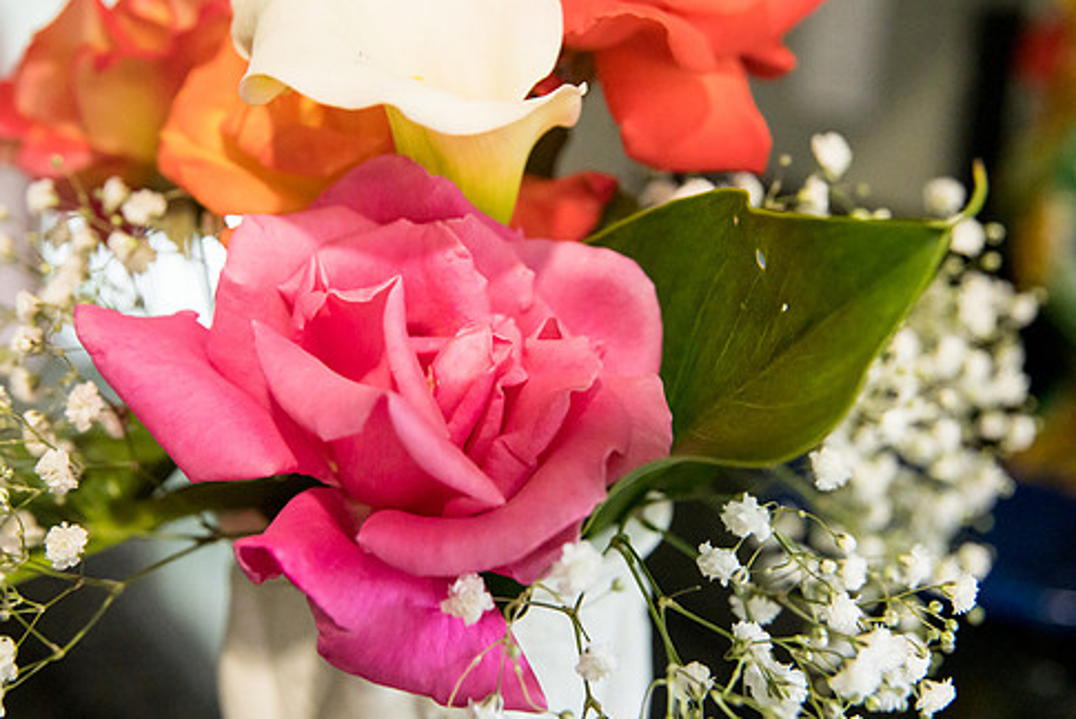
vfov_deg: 24.6
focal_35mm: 55
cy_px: 338
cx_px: 446
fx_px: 1645
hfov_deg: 36.1
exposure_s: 1/320
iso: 2500
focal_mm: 46
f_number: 3.5
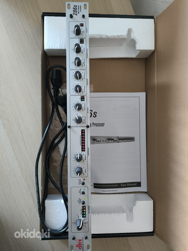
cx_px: 94
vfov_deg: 71.6
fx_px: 174
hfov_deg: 56.8
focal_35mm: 24
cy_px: 126
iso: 640
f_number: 1.9
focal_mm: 6.92
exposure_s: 1/25
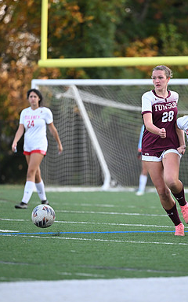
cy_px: 151
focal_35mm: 308
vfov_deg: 6.8
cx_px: 130
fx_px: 2525
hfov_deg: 4.3
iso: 2500
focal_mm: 200
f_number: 2.8
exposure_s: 1/2500
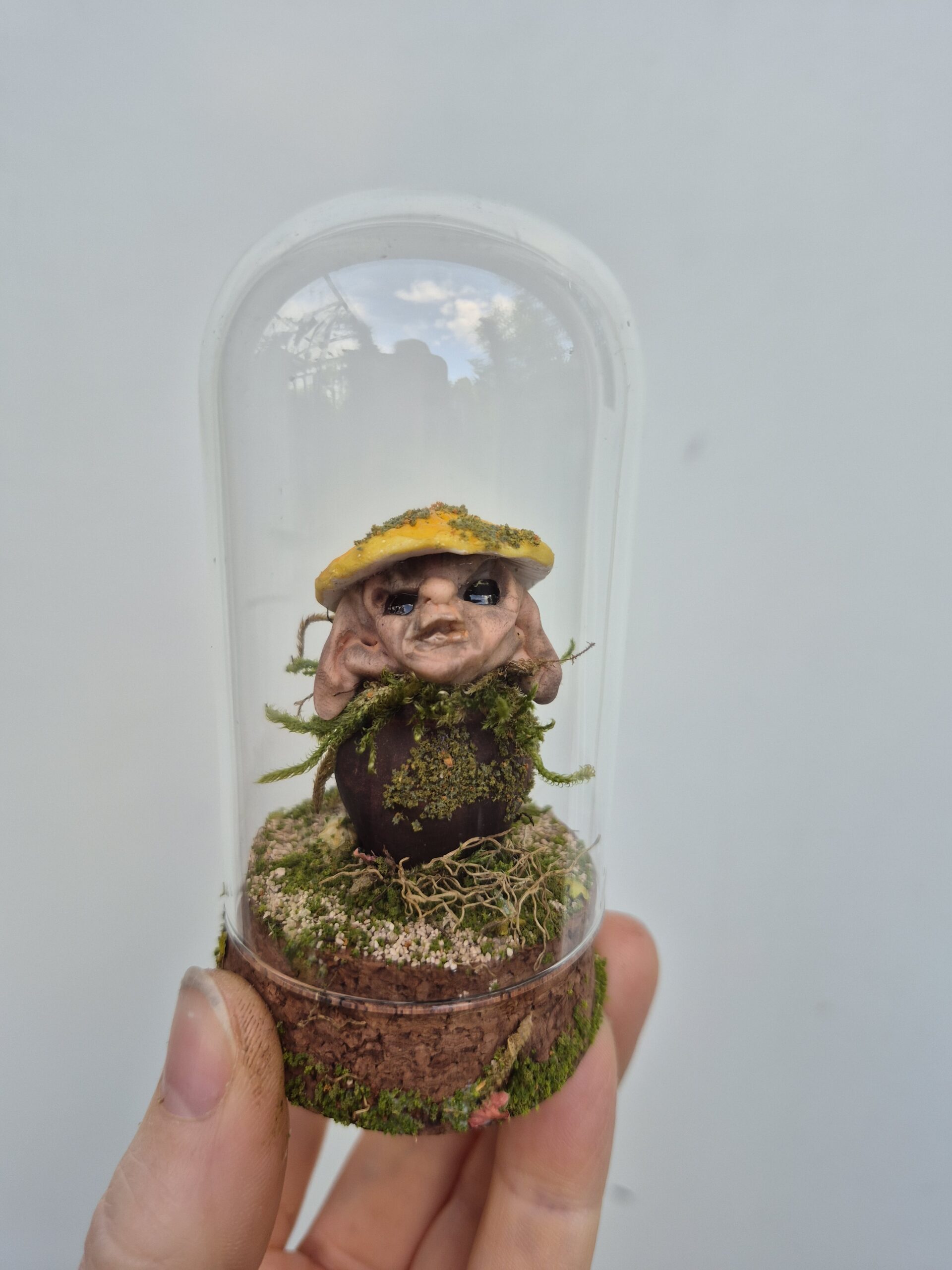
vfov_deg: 73.9
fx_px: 843
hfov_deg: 58.9
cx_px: 476
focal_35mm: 23
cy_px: 635
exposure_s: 1/180
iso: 40
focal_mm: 5.4
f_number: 1.8
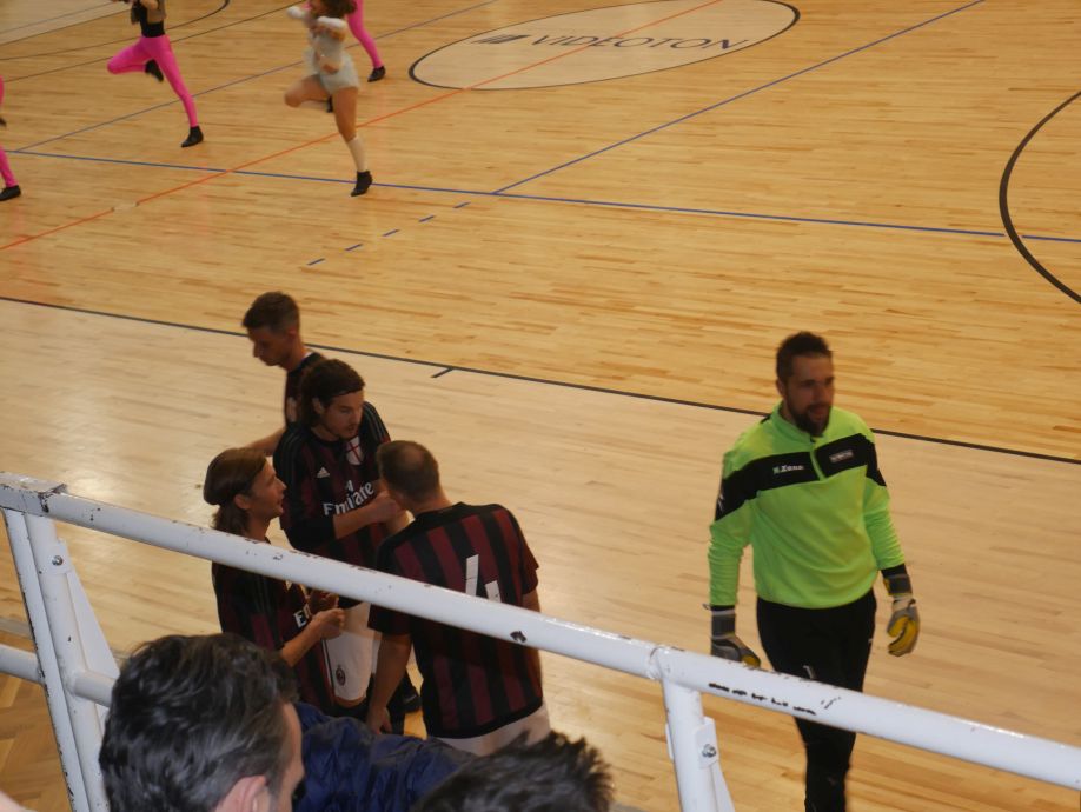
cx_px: 540
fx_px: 2625
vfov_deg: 17.6
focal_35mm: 84
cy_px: 406
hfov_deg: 23.3
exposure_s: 1/50
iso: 1000
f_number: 5.6
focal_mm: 42
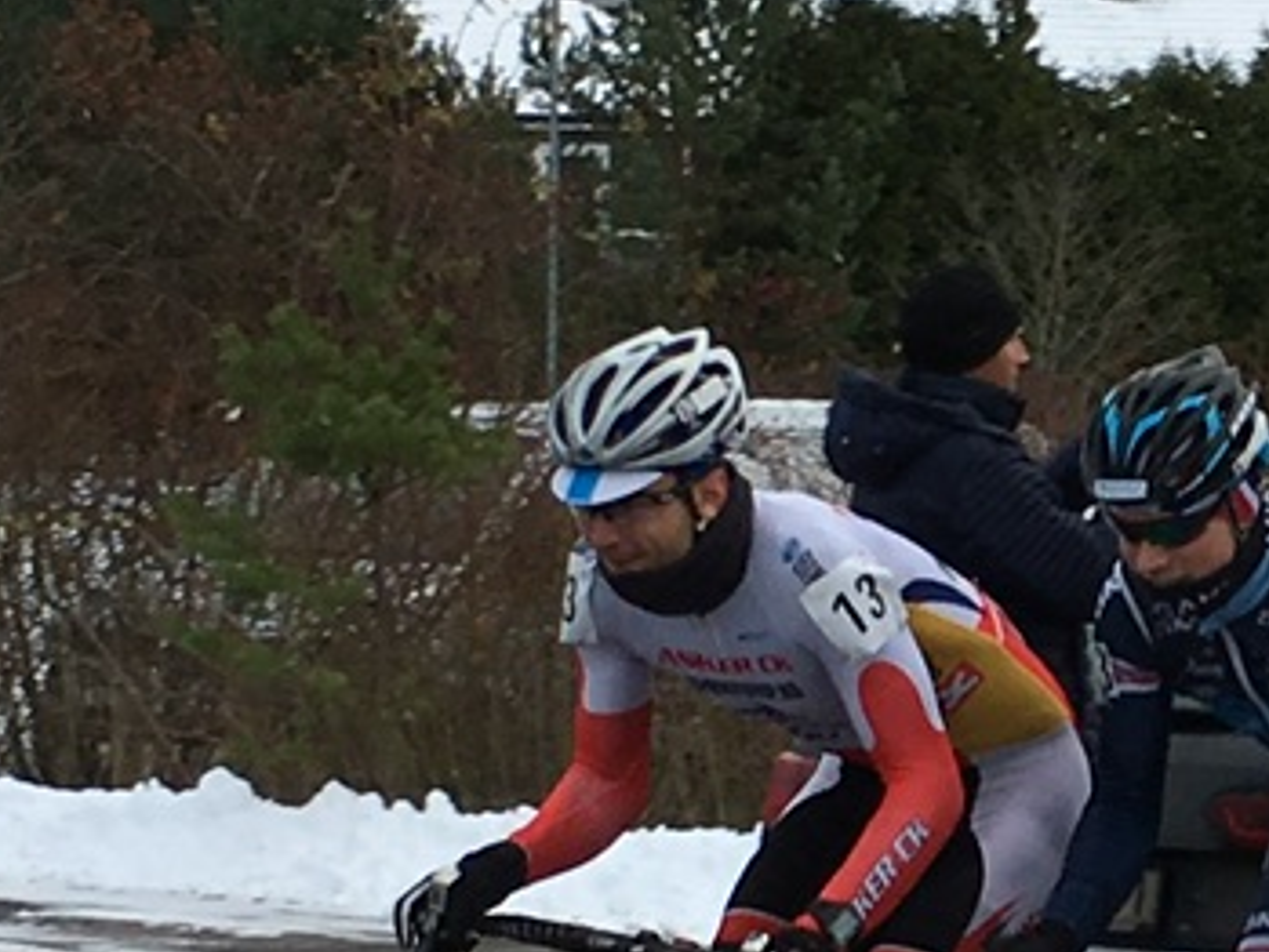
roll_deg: -1.5
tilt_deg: -2.3
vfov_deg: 8.7
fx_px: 6234
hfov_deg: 11.5
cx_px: 1404
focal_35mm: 170
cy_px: 792
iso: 25
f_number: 2.2
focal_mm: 4.15
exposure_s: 1/346
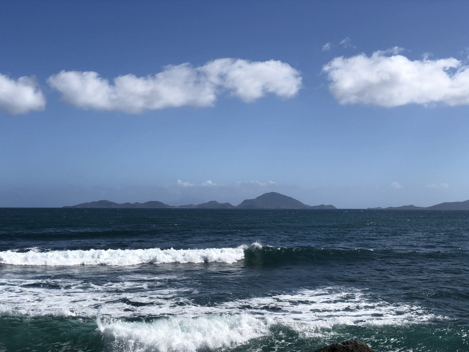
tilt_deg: +1.7
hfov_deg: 36.8
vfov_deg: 28.0
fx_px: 705
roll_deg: +0.3
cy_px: 176
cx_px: 234
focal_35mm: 52
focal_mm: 6
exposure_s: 1/2288
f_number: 2.4
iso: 16
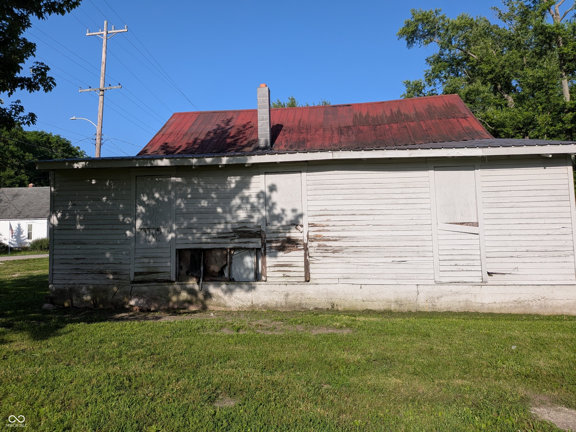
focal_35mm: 24
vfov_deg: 56.8
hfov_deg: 71.6
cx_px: 288
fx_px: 399
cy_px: 216
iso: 33
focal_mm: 4.53
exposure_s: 1/2262
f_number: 1.7
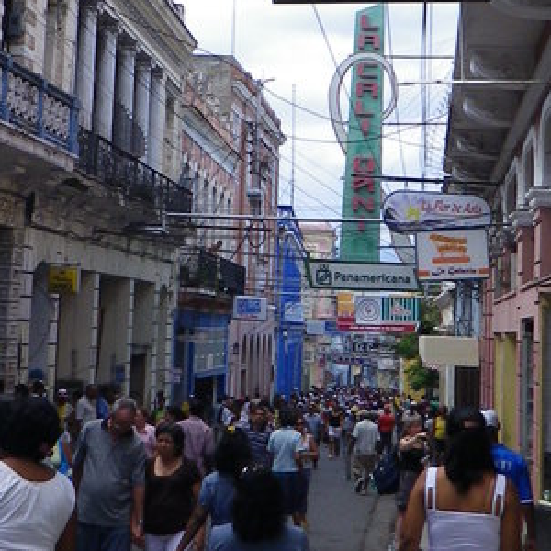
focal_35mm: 99
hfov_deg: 17.5
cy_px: 64
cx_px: 149
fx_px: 1783
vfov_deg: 17.3
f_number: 8.3
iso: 80
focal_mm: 5
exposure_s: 1/80
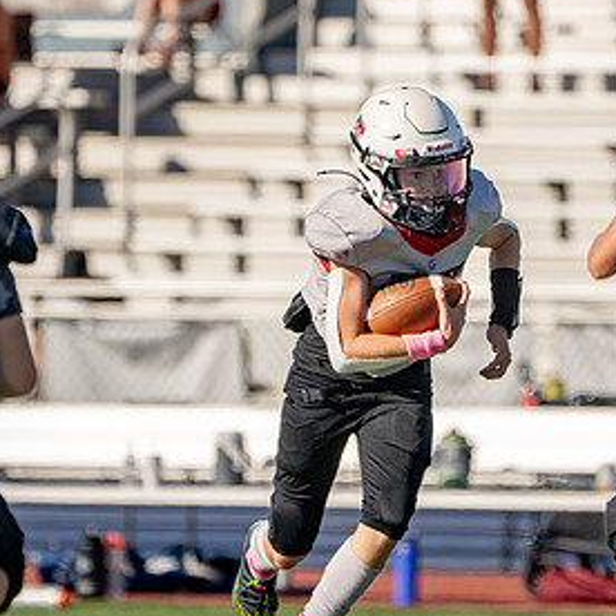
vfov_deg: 2.0
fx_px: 17375
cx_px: 407
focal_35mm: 863
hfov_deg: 2.0
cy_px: 320
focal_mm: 400
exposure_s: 1/2500
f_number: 5.6
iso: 320
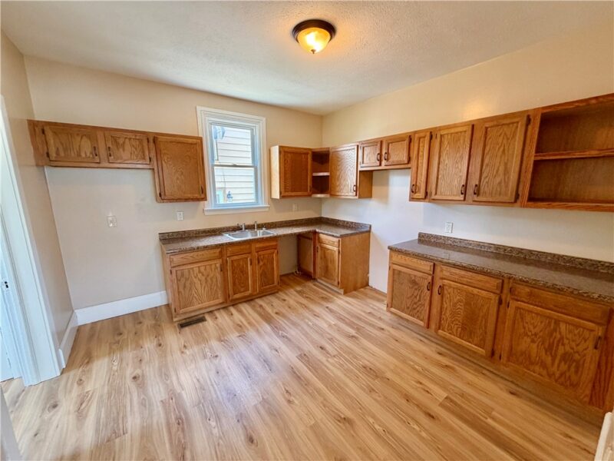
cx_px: 307
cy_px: 230
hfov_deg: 102.1
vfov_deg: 85.7
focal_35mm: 14
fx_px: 248
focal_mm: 2.22
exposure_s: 1/60
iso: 200
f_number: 2.2
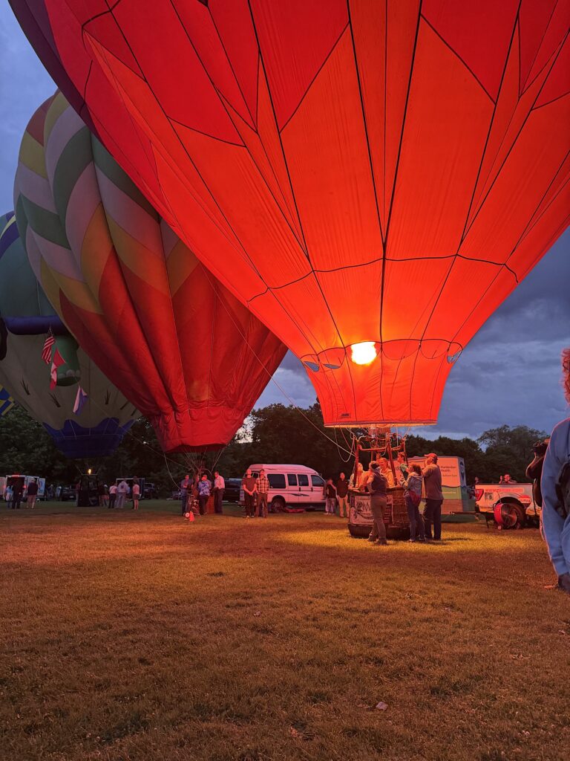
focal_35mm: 24
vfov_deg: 71.6
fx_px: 527
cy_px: 380
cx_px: 285
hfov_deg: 56.8
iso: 250
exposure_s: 1/60
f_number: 1.78
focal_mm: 6.76
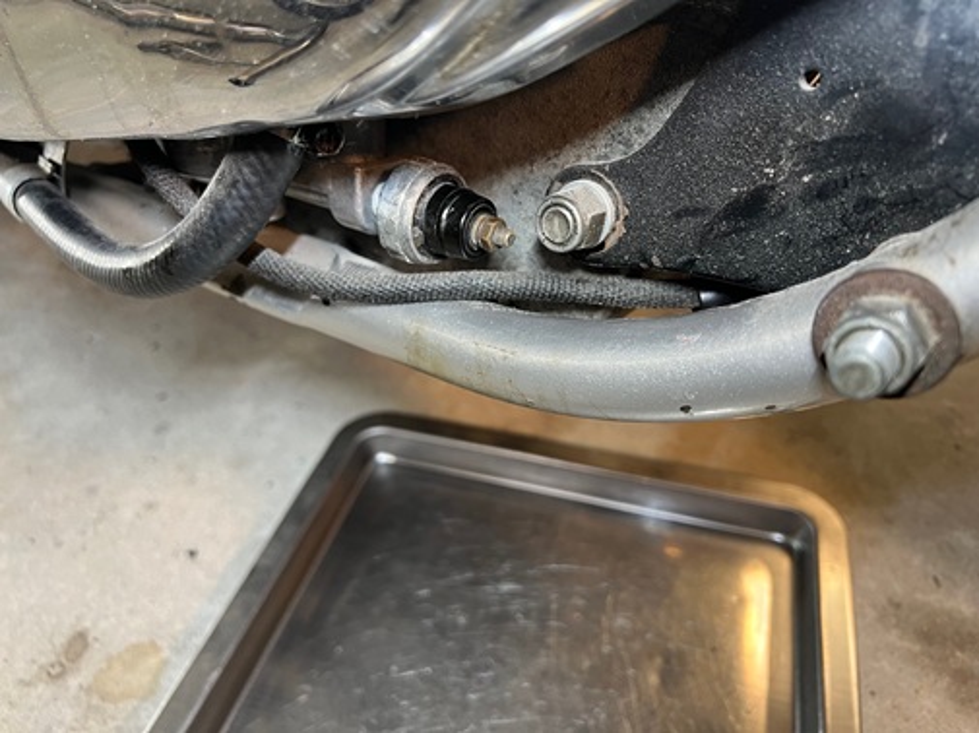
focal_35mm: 26
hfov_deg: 67.3
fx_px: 735
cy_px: 366
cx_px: 490
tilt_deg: -40.8
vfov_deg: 53.0
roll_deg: +2.5
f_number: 1.5
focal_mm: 5.7
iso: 125
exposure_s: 1/66
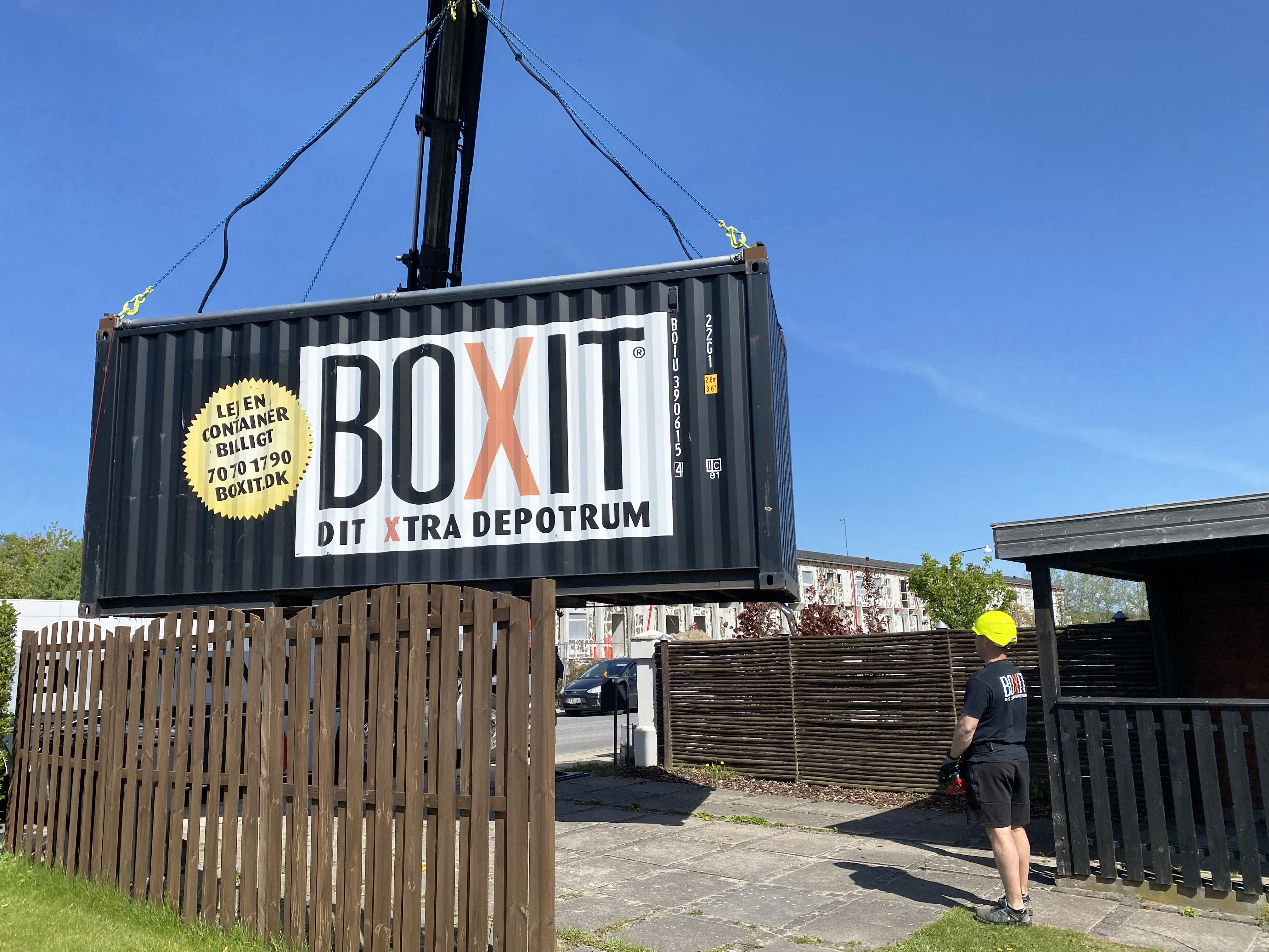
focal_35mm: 26
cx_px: 634
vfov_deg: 53.1
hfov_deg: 67.3
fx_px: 953
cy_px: 476
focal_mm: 4.25
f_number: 1.8
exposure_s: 1/3401
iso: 32
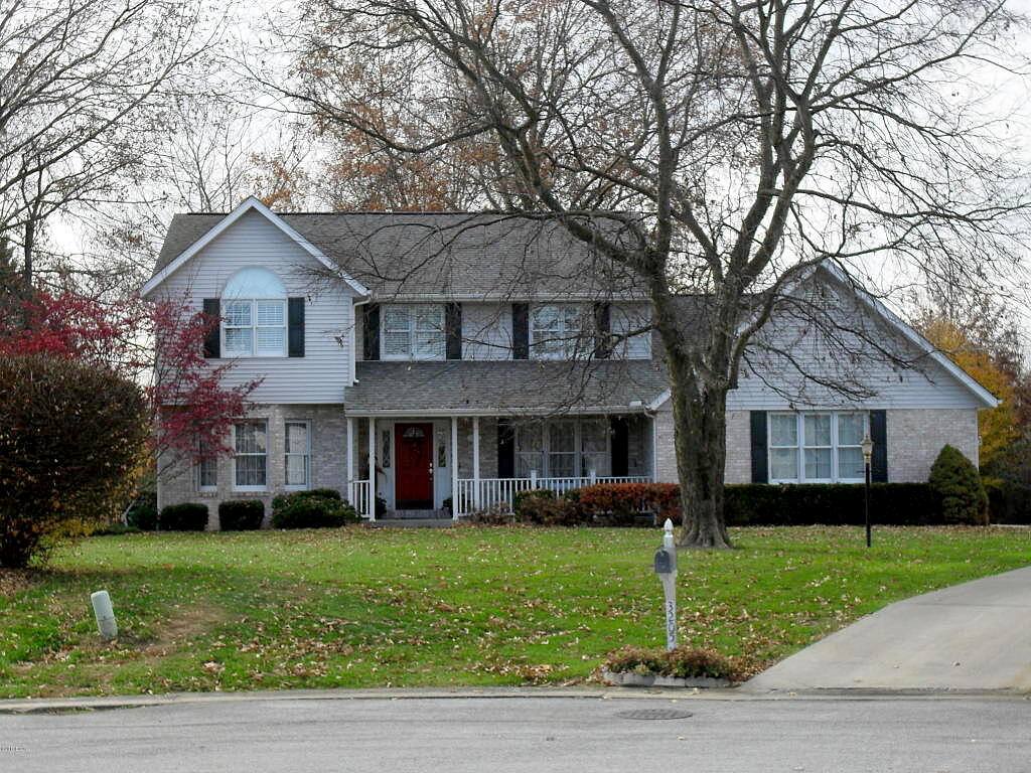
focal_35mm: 66
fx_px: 1966
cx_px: 516
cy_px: 386
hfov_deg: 29.4
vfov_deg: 22.3
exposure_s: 1/180
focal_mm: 11.7
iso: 100
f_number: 4.6
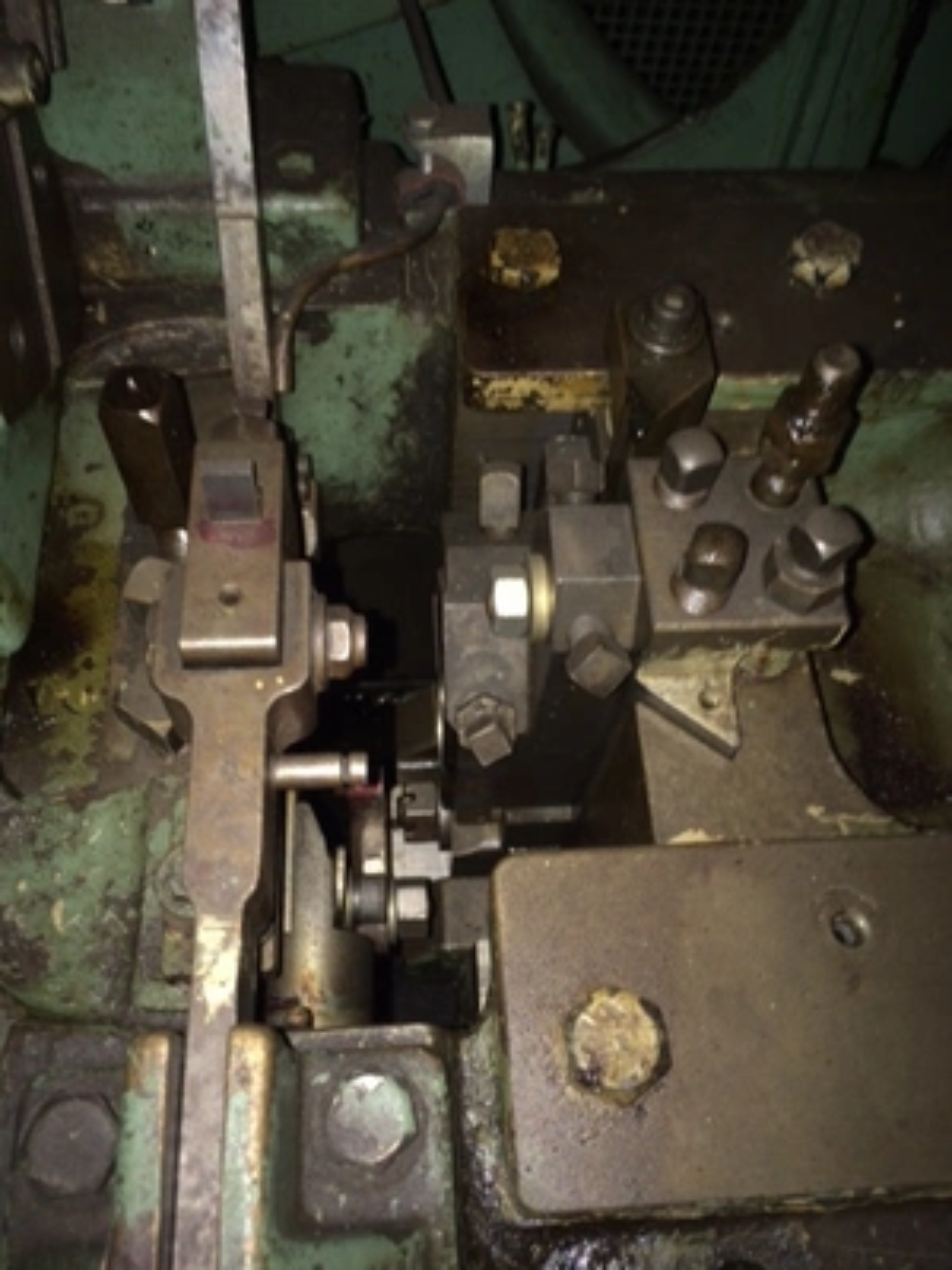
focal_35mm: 29
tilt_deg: -62.1
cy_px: 635
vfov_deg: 61.7
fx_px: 1063
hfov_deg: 48.2
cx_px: 476
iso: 40
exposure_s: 1/16
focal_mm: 4.15
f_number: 2.2
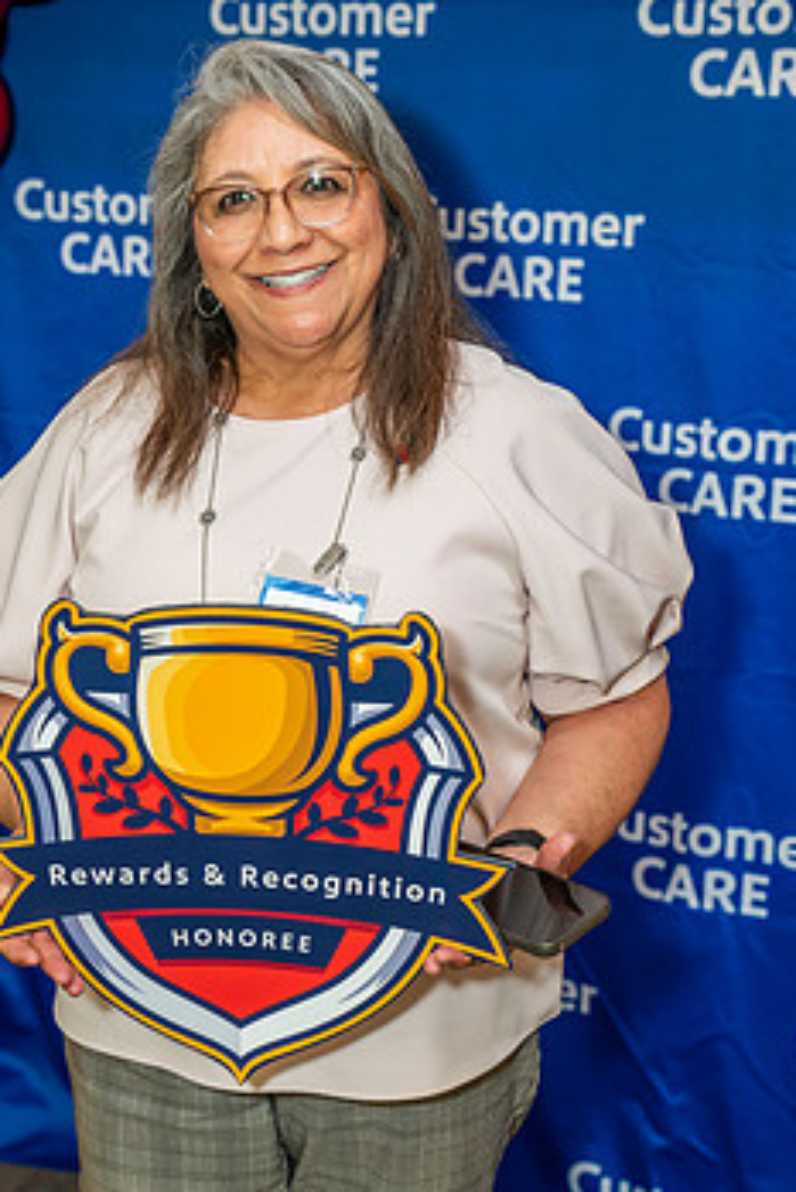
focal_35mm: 67
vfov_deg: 30.0
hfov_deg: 20.3
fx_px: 2220
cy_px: 543
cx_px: 304
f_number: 4
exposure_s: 1/160
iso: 1250
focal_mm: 52
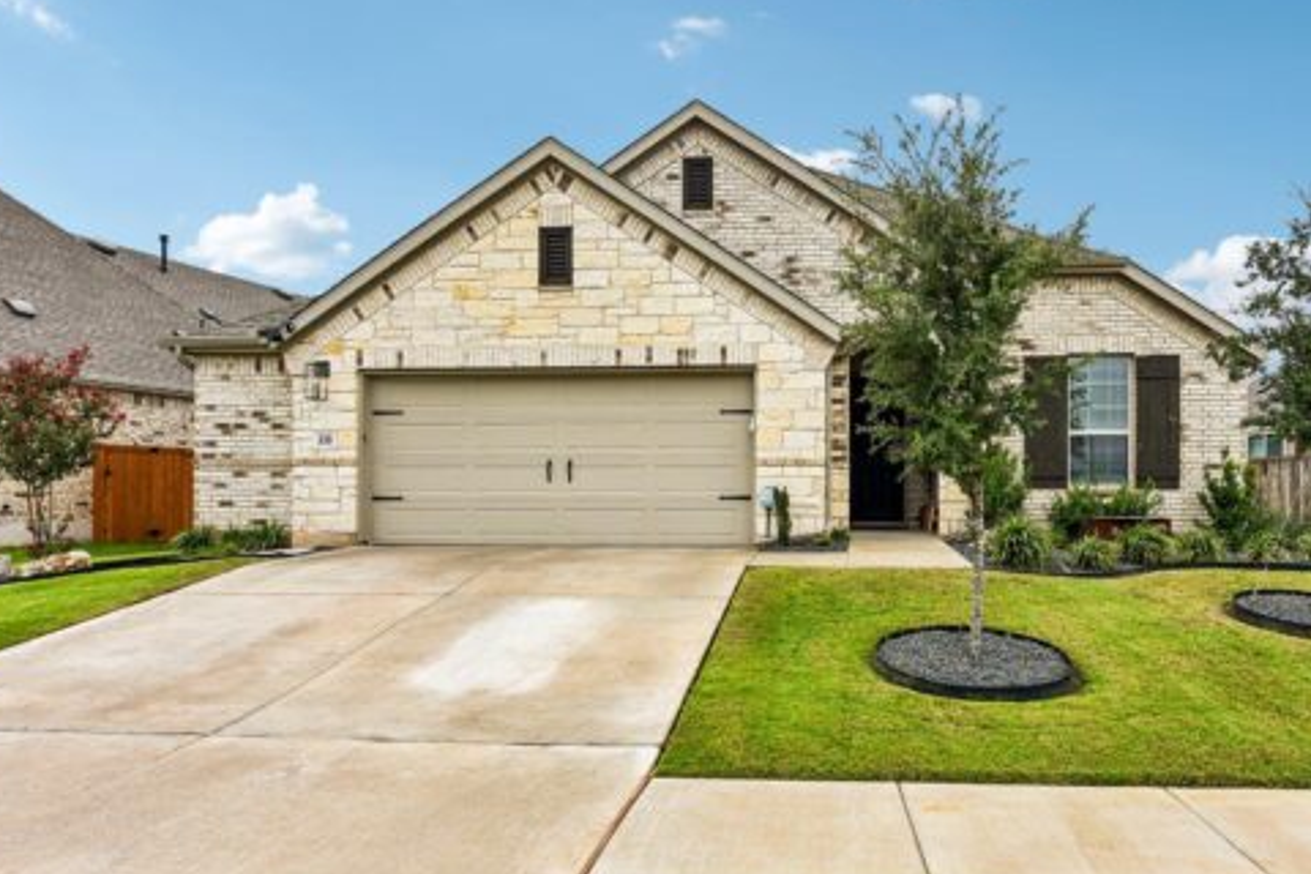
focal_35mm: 25
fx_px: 910
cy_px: 486
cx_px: 778
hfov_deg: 70.9
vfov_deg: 51.2
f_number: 8
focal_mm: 20
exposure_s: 1/200
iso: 160
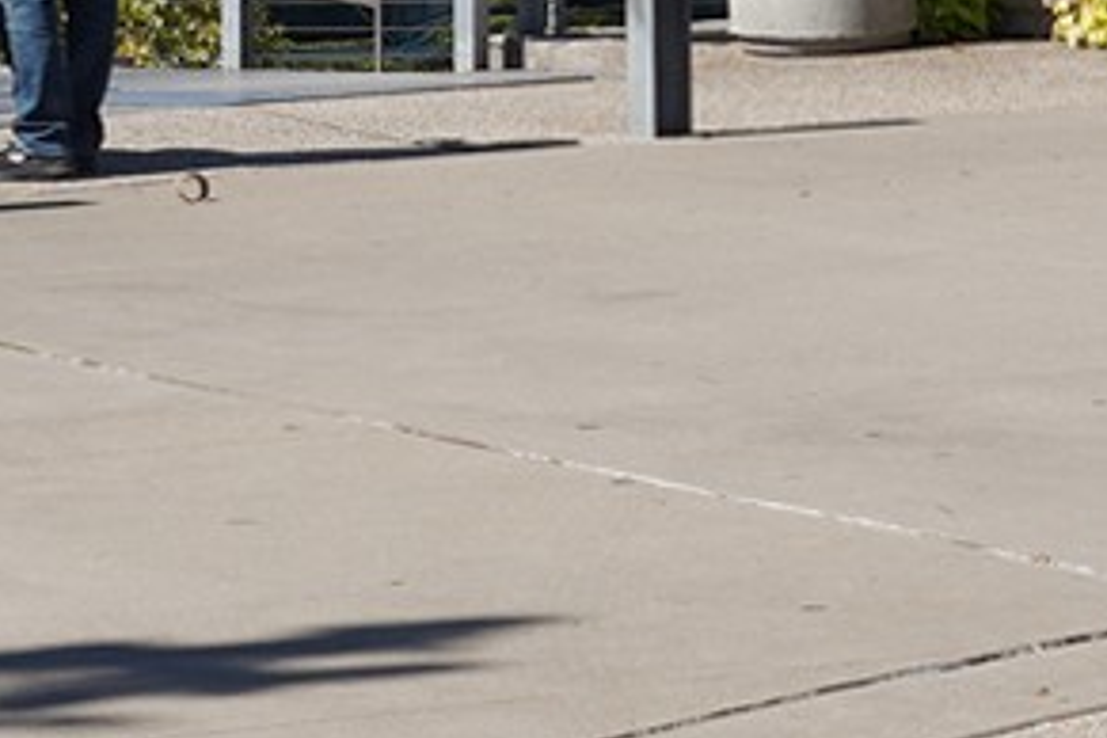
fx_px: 7195
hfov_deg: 8.8
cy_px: -970
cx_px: 148
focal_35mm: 234
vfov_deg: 5.7
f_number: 13
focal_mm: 34
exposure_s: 1/100
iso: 100
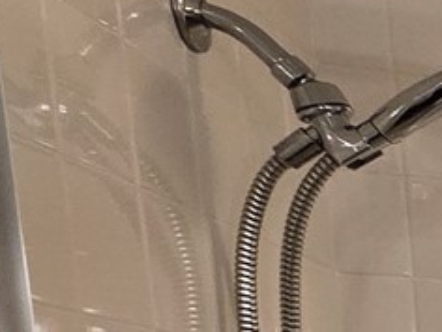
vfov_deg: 14.2
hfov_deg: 10.7
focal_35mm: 88
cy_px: 649
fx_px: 1124
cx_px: 1414
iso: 160
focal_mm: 2.2
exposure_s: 1/60
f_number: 2.2
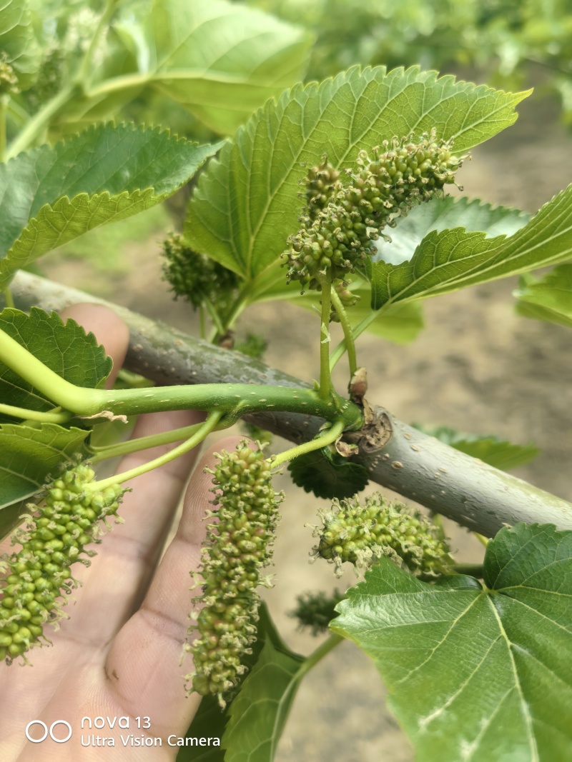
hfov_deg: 51.3
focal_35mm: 27
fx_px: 595
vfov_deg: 65.3
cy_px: 381
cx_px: 286
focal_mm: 5.52
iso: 64
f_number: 1.9
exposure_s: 1/1012
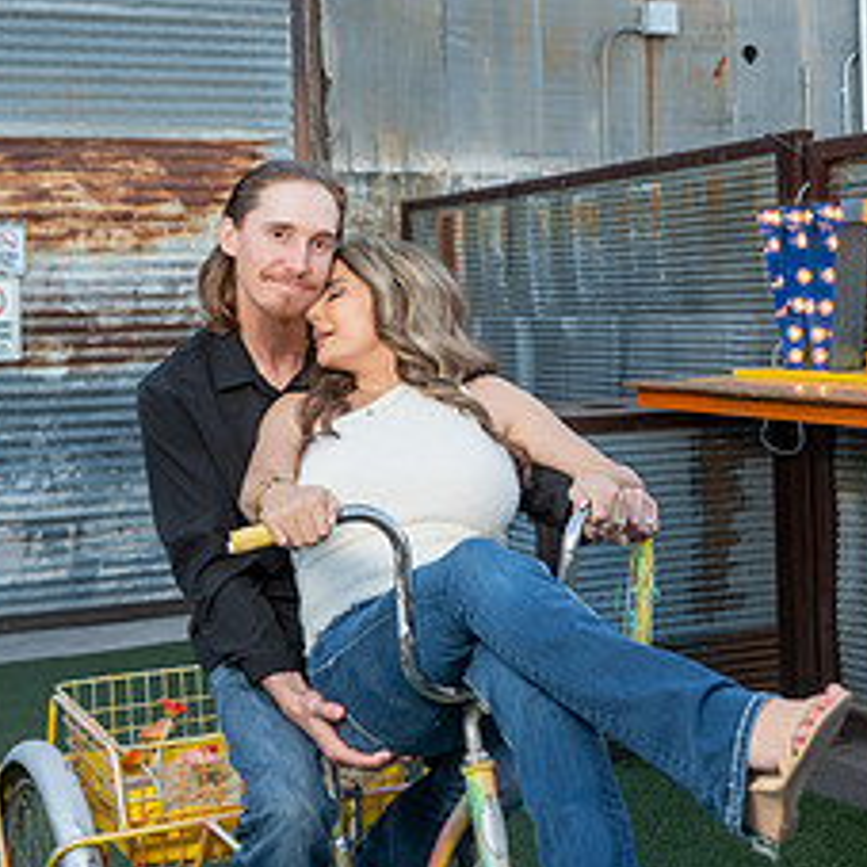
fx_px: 1672
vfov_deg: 29.0
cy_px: 336
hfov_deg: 29.0
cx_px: 516
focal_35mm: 59
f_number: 4
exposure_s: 1/200
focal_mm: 35
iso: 500
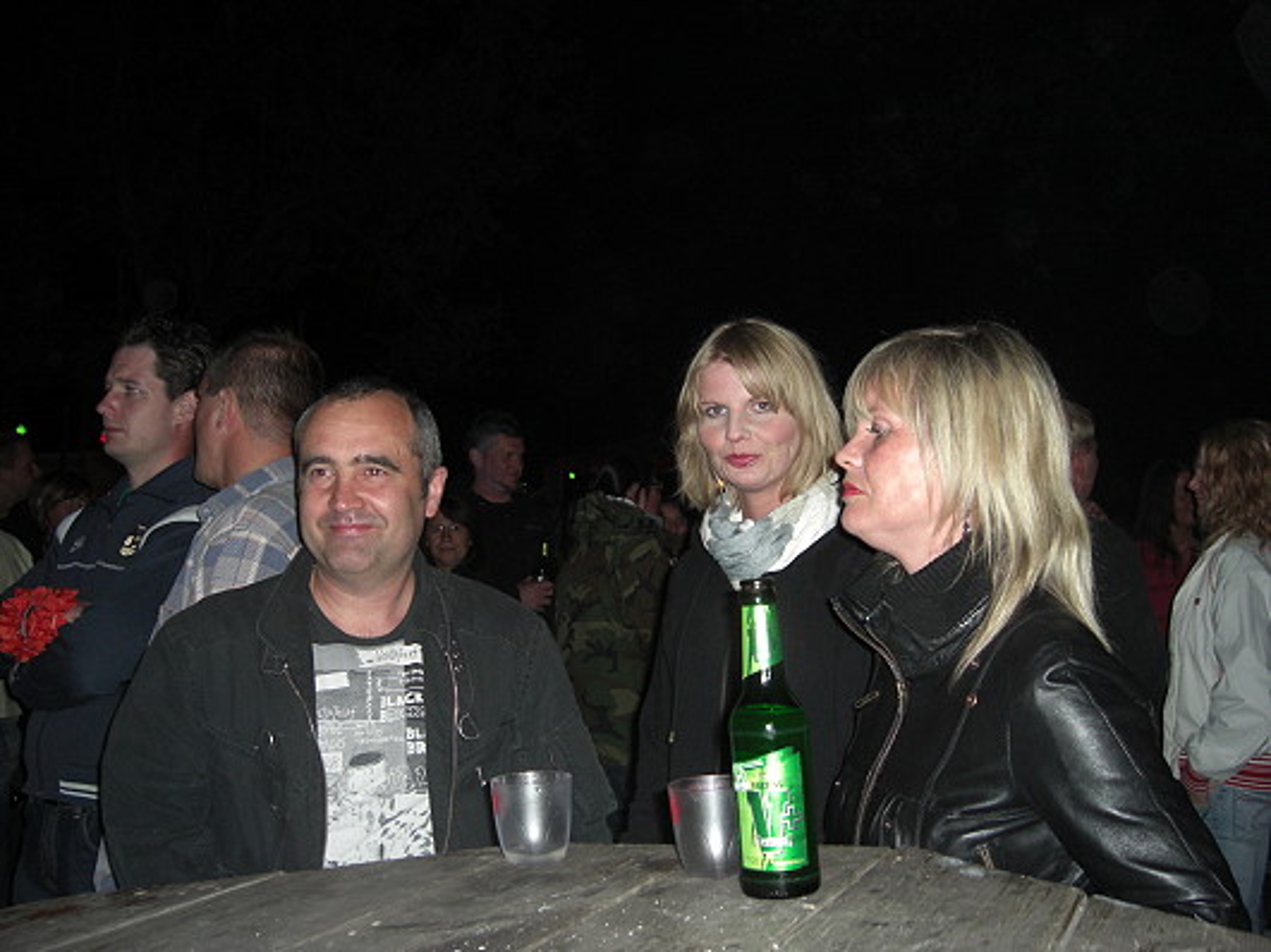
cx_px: 636
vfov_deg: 37.7
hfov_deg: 49.0
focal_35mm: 38
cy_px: 476
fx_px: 1395
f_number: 2.8
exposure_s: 1/60
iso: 200
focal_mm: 7.9
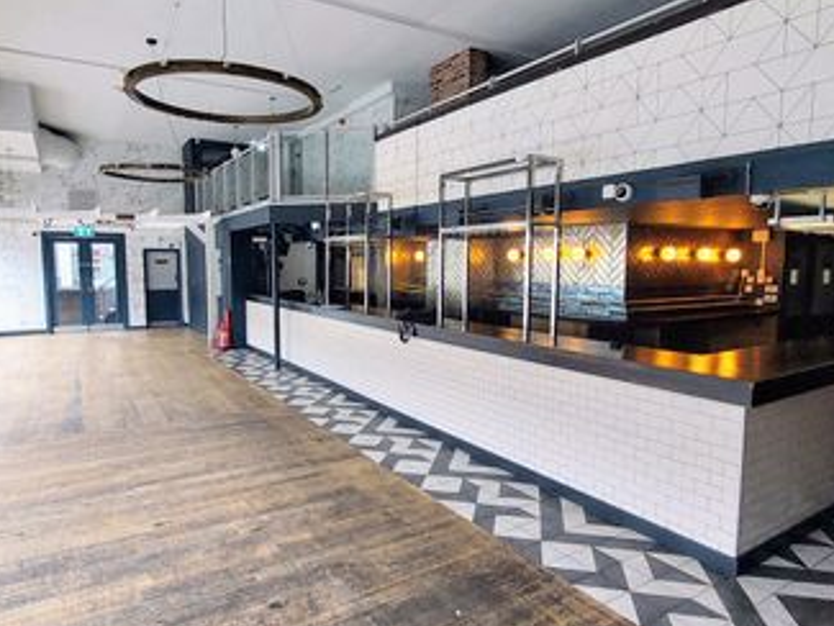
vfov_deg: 78.1
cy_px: 313
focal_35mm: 16
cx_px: 411
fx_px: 386
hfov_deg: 94.5
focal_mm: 1.74
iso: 160
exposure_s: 1/50
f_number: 2.2
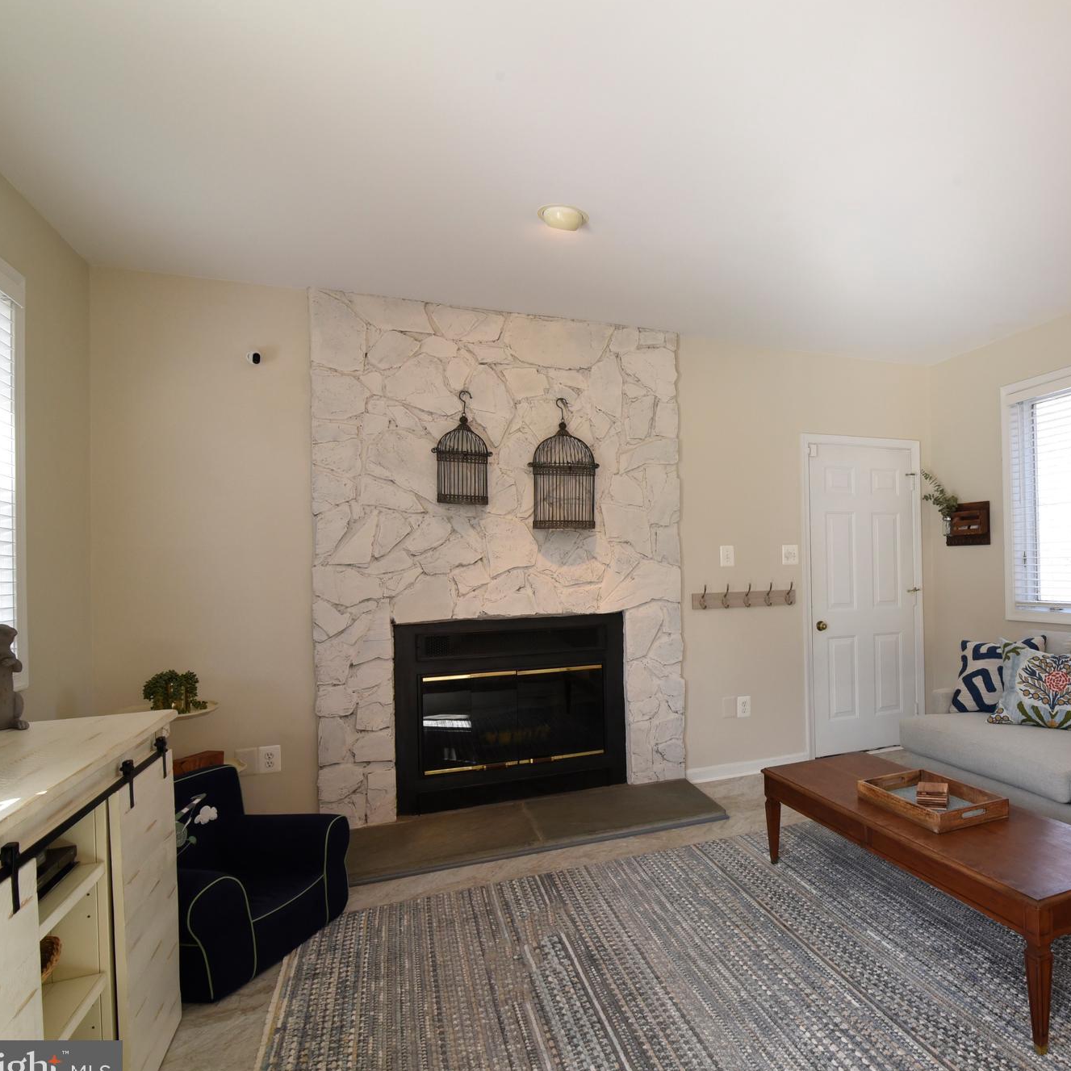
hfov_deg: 68.6
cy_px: 548
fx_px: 735
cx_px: 770
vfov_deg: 72.1
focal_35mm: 21
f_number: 11
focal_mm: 16
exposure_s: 1/50
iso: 1250
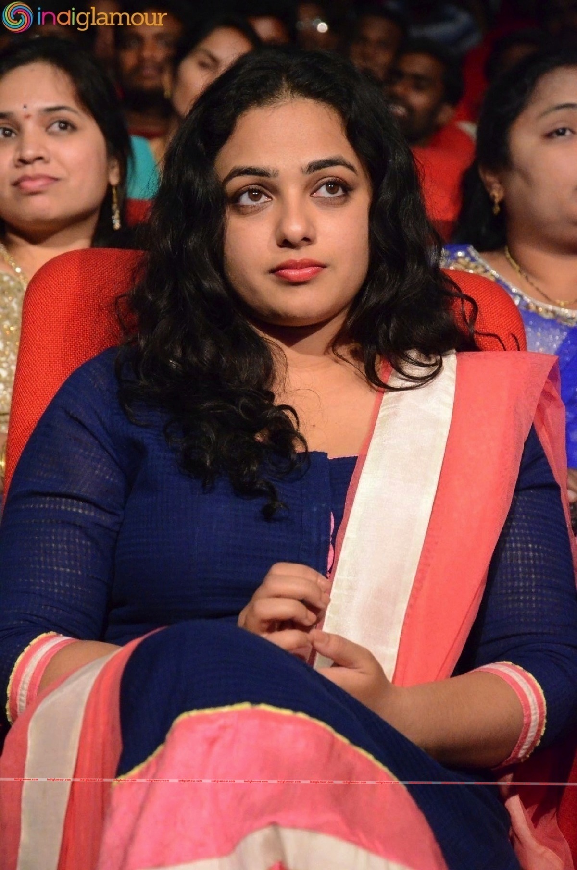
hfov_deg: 10.1
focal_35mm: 135
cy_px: 435
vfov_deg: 15.2
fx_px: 3259
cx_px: 288
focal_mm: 90
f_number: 5.6
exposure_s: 1/125
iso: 8000
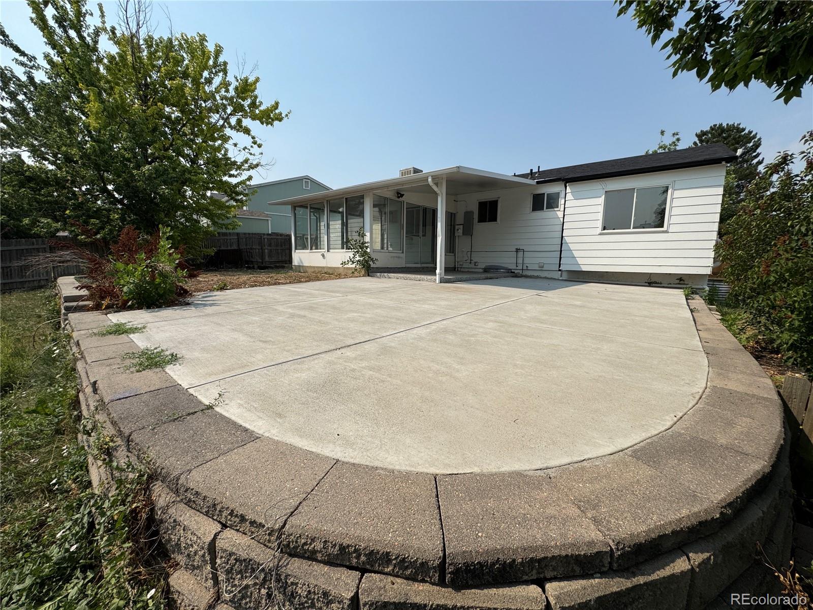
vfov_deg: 85.7
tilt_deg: -5.9
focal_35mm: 14
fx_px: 329
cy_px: 305
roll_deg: -2.4
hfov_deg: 102.1
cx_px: 406
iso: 40
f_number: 2.2
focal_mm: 2.22
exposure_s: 1/2985
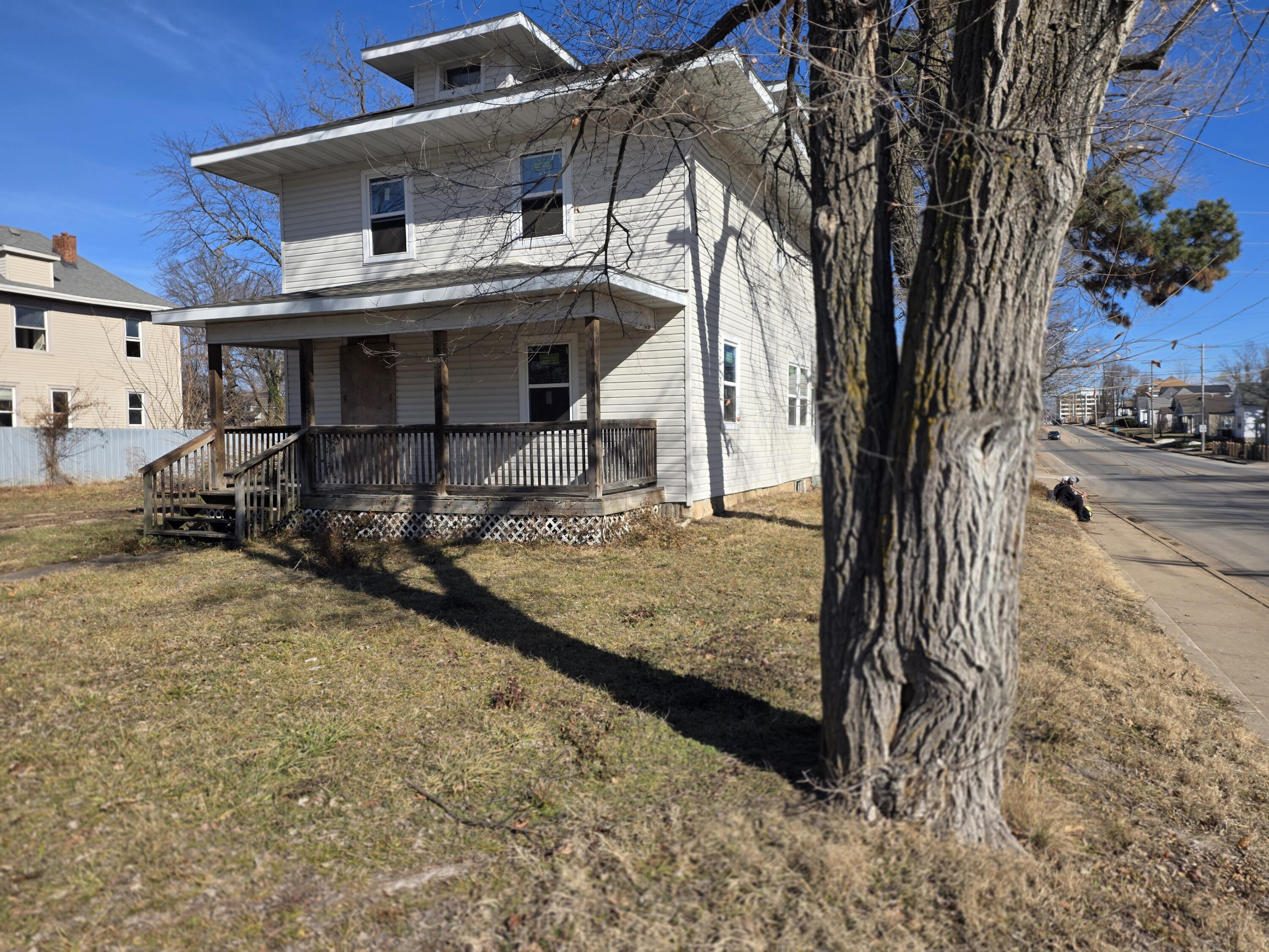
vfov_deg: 58.9
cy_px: 476
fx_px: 843
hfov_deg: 73.9
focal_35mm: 23
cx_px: 634
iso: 80
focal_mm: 6.25
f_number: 1.7
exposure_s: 1/6150
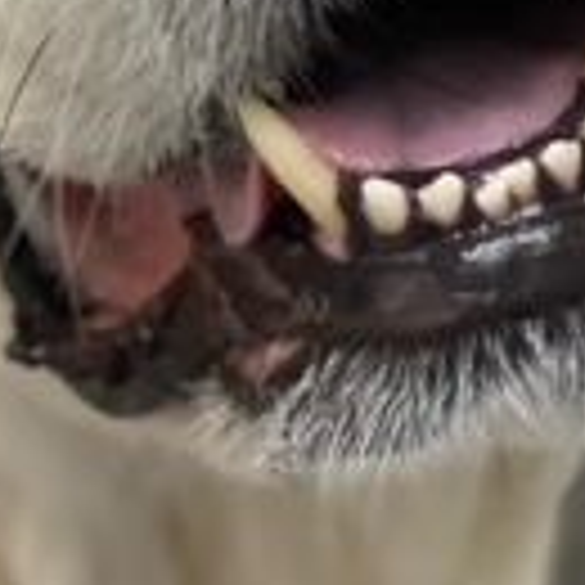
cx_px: 153
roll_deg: +2.5
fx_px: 4321
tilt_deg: -10.8
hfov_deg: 7.7
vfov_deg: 7.7
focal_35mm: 226
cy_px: 40
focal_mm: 6
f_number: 2
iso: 125
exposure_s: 1/60
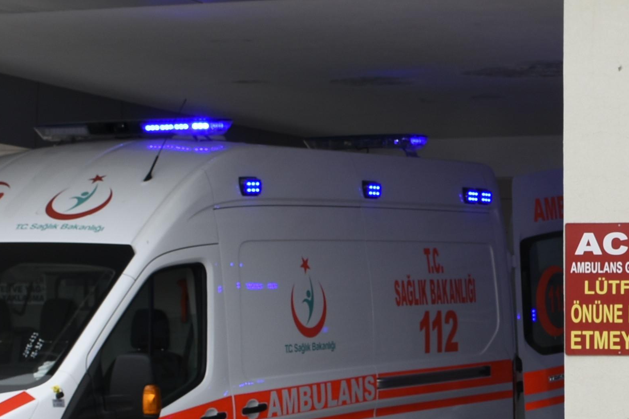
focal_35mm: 132
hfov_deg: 15.3
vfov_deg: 10.4
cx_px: 633
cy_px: 351
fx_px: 2305
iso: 100
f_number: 6.3
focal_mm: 23
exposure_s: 1/250
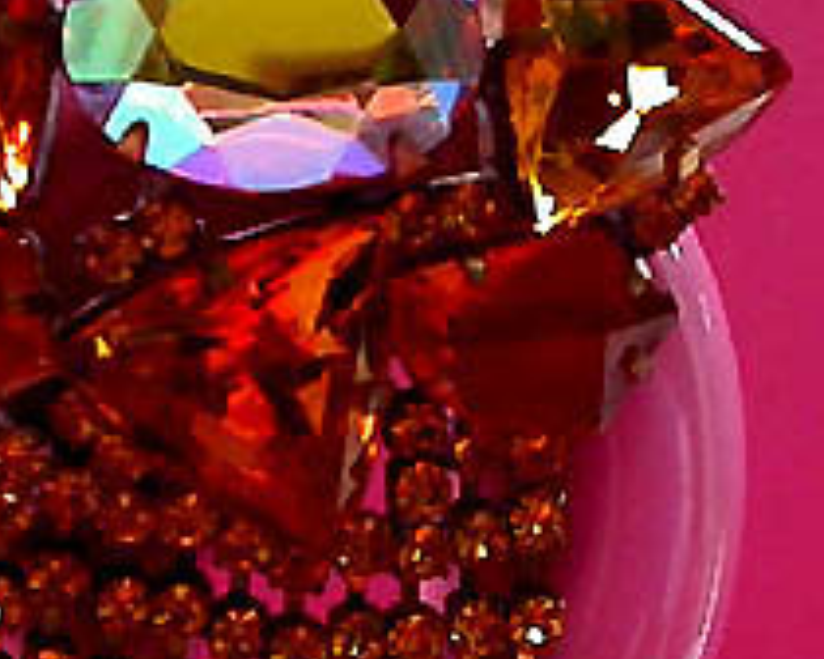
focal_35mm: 72
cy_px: 357
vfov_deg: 21.3
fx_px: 1756
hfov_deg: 26.2
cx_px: 263
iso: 100
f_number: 2.6
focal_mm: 7.85
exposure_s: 1/22.1
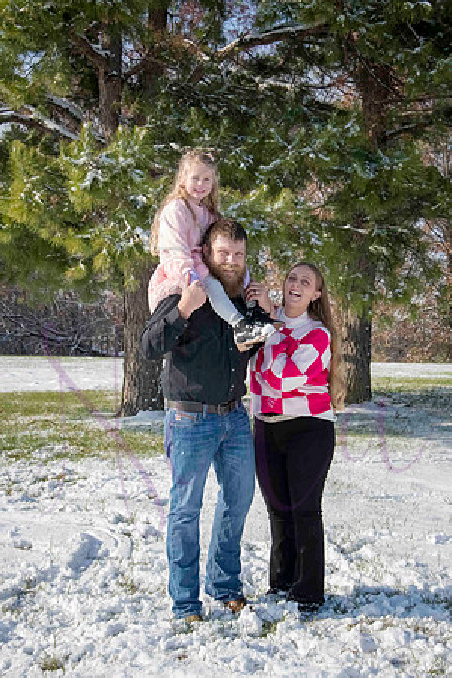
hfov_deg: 21.6
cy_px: 339
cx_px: 226
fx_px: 1186
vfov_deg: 31.9
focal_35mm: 63
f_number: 7.1
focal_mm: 42
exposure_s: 1/2000
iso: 800
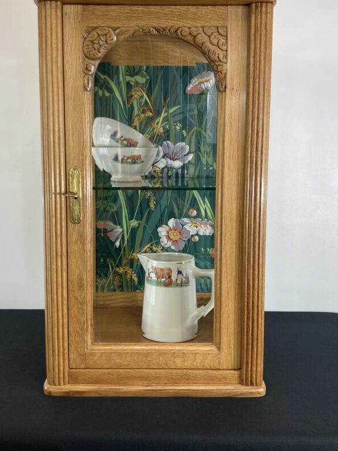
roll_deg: -1.6
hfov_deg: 39.6
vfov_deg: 51.3
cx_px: 155
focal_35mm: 36
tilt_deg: -5.3
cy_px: 207
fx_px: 469
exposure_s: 1/100
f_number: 1.8
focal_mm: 3.99
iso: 40
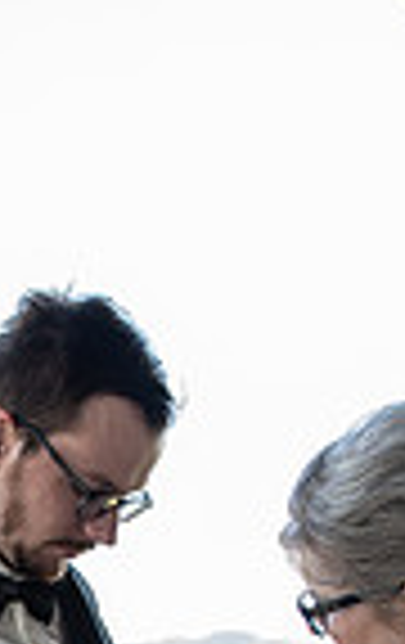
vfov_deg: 19.4
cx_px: -104
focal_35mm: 99
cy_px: 831
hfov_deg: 12.9
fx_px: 1740
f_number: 3.2
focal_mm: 24
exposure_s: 1/200
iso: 160
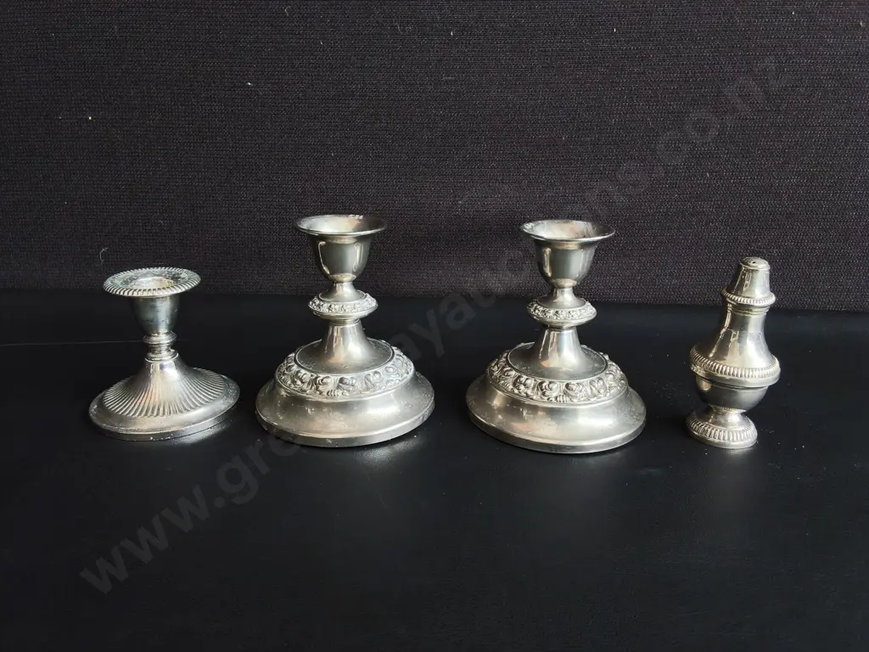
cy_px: 326
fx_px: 678
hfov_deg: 65.3
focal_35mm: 27
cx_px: 434
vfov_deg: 51.4
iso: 50
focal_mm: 2.87
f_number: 2
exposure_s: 1/120
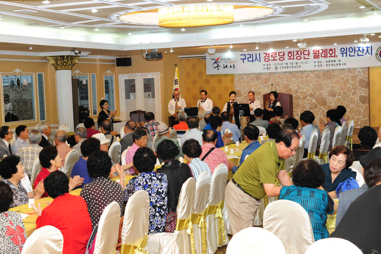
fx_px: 635
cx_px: 190
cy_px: 127
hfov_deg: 33.4
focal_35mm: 60
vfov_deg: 22.6
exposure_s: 1/60
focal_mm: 60
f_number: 7.1
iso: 1600
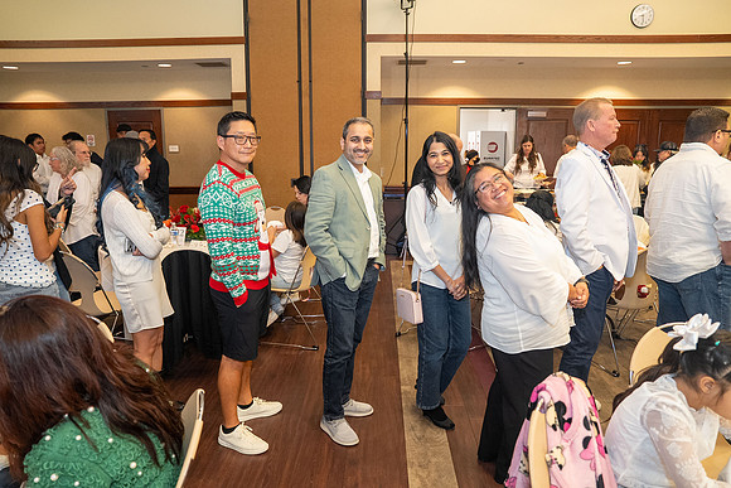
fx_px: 487
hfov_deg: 73.7
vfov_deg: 53.2
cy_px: 244
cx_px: 366
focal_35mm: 24
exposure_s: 1/100
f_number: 3.5
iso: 1600
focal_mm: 24
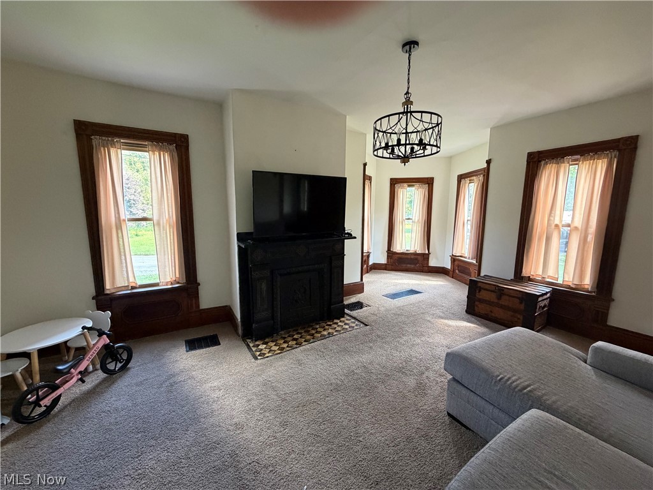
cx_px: 326
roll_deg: +0.3
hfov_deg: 102.1
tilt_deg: -6.8
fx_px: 264
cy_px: 245
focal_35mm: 14
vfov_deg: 85.7
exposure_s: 1/60
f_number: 2.2
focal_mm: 2.22
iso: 400
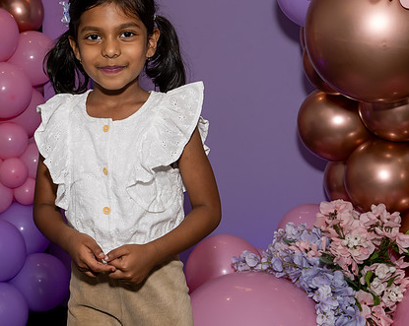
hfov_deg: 24.7
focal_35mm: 77
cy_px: 101
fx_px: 931
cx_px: 144
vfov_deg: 19.8
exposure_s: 1/250
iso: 500
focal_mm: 31
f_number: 8
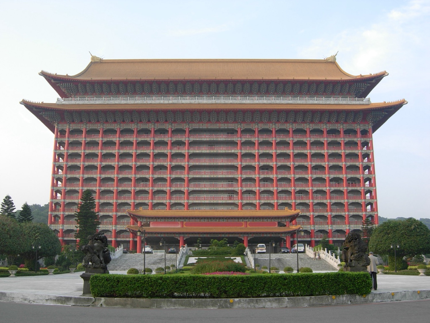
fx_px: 509
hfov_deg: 45.8
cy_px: 162
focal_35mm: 41
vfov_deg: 35.1
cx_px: 215
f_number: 3.6
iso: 50
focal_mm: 8.5
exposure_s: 1/108
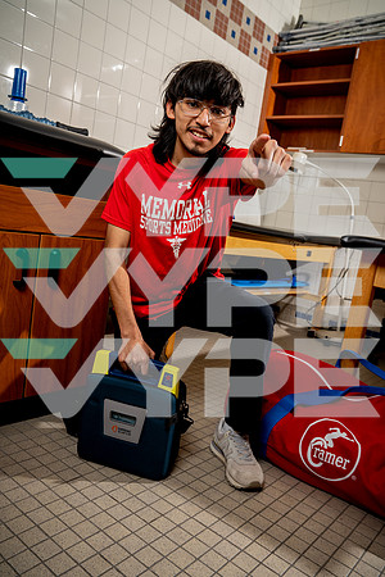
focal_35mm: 29
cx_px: 192
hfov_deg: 45.0
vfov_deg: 63.7
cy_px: 288
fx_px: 465
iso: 250
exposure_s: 1/250
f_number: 6.3
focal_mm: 29
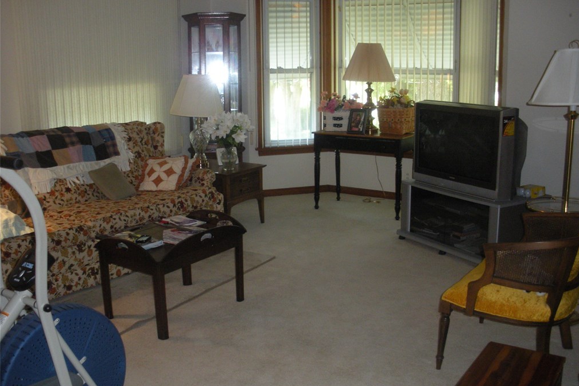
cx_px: 293
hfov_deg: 50.7
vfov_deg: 35.1
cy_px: 201
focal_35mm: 38
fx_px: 611
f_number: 3.5
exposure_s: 1/30
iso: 285
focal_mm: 6.3
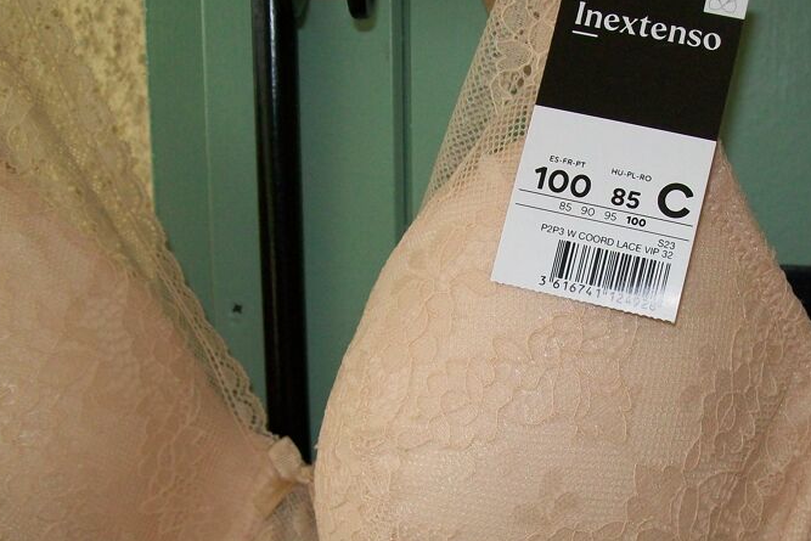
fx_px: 1194
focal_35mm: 53
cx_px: 472
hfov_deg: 37.4
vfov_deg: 25.2
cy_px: 405
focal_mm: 6.1
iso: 160
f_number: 2.7
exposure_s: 1/60
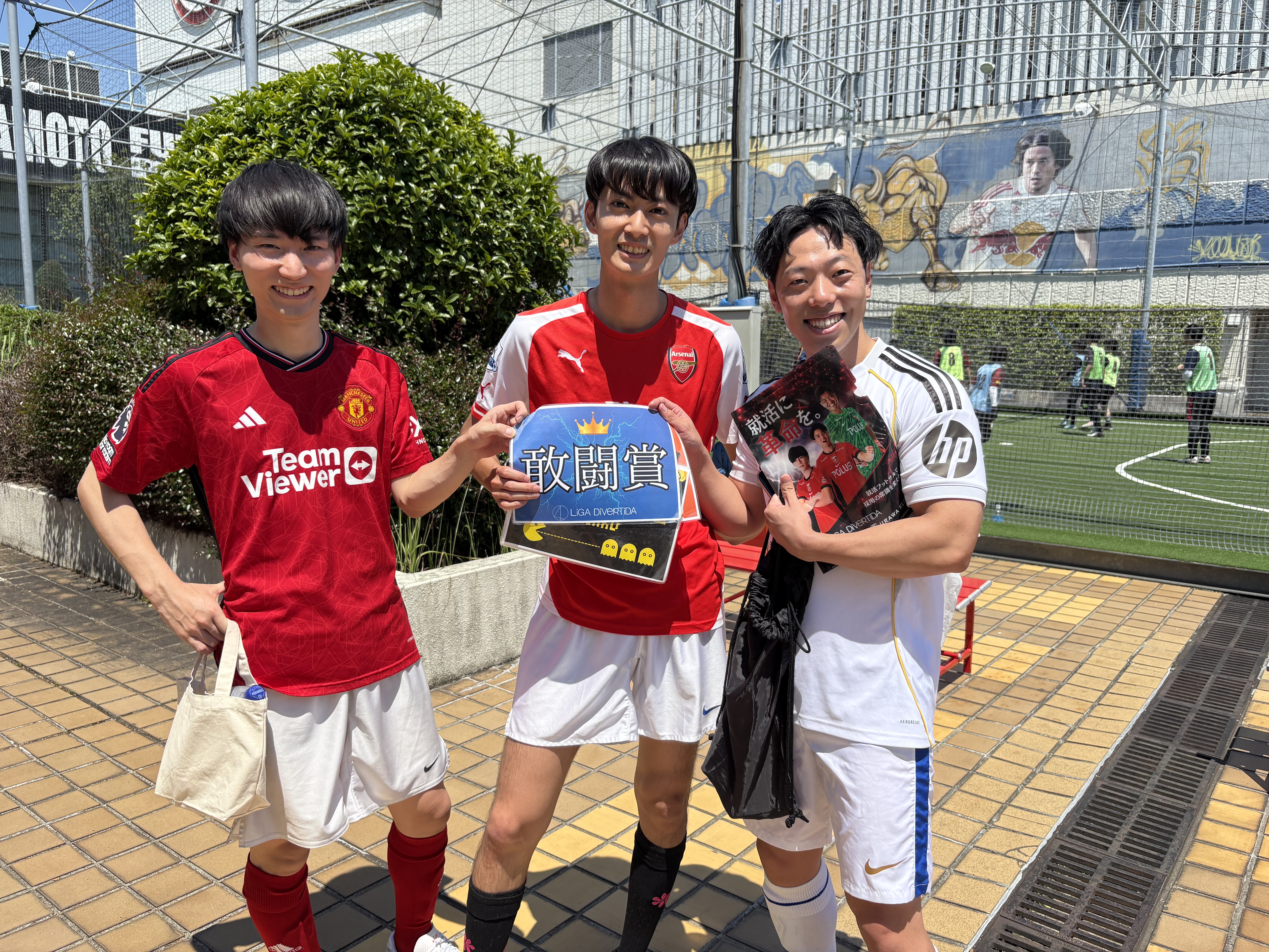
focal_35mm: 26
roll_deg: +0.0
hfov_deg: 67.3
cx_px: 634
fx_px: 953
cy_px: 476
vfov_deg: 53.1
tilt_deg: -8.1
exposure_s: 1/4329
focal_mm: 5.96
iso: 50
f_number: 1.6
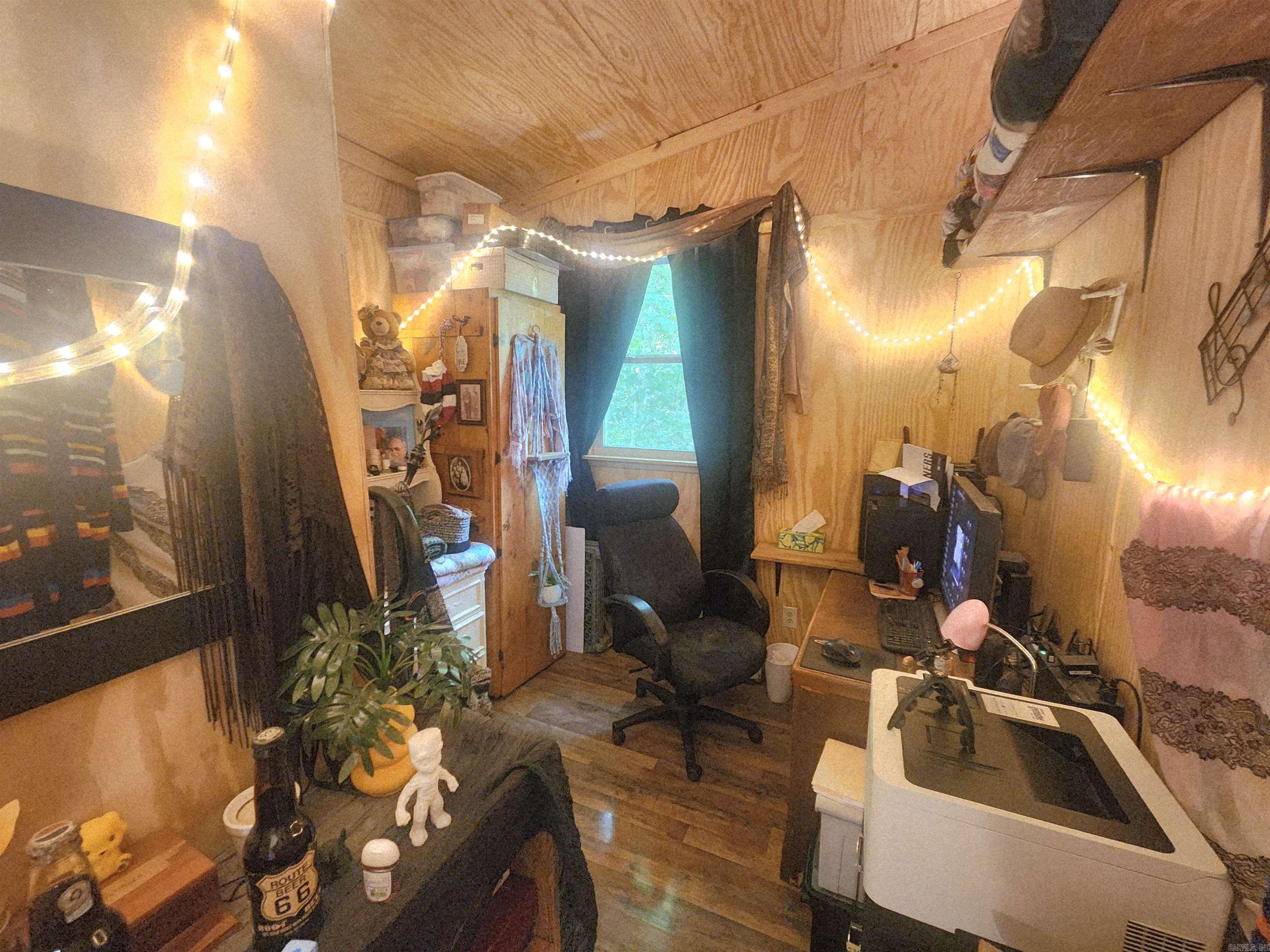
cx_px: 635
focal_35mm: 13
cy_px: 476
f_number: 2.2
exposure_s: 1/24
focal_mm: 2.2
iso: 640
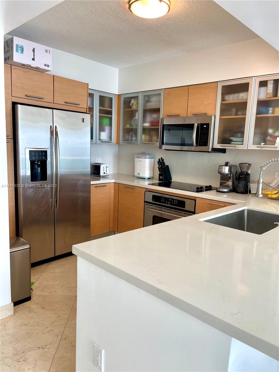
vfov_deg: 67.3
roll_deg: -2.7
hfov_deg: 53.1
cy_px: 186
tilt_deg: -9.4
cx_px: 140
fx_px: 279
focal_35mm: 26
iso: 64
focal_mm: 5.1
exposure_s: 1/60
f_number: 1.6
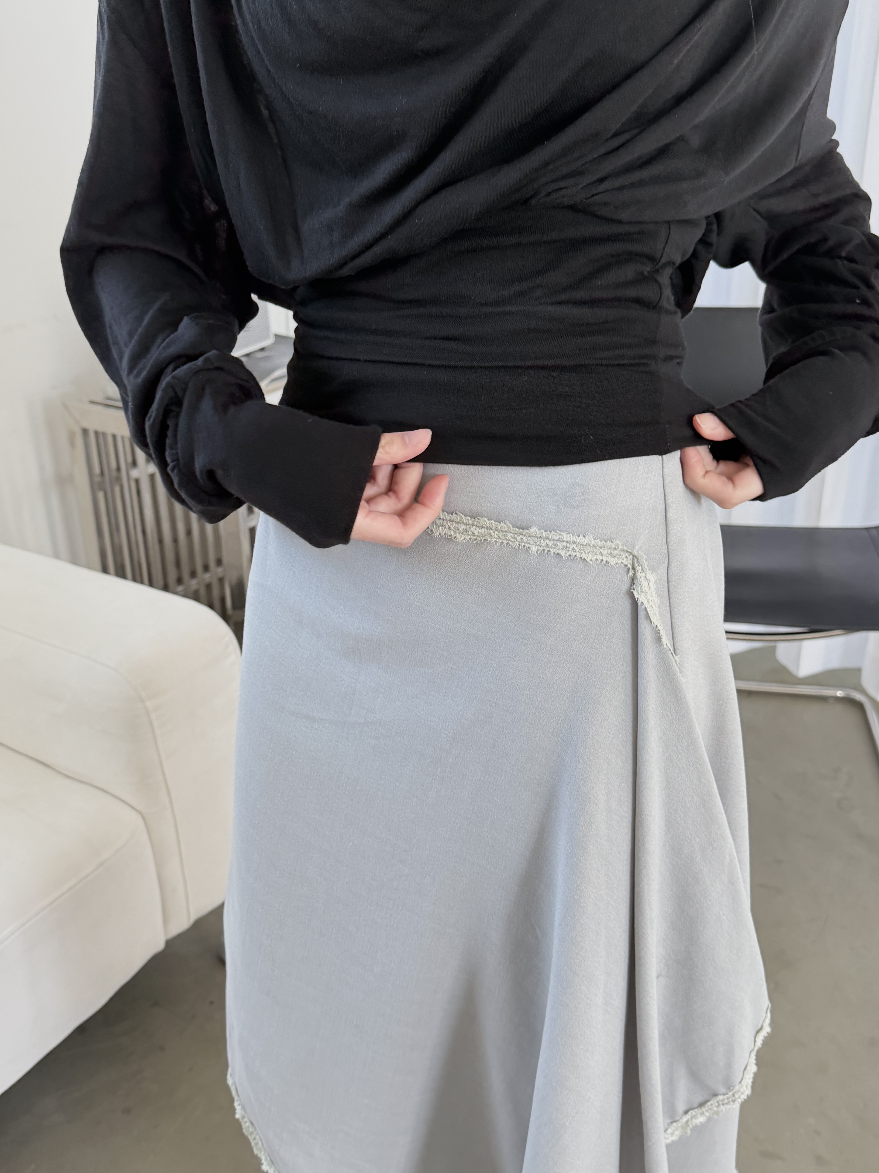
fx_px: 813
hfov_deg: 56.8
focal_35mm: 24
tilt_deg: -25.0
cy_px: 586
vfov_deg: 71.6
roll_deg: +2.8
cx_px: 440
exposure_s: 1/119
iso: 200
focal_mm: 6.76
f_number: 1.78
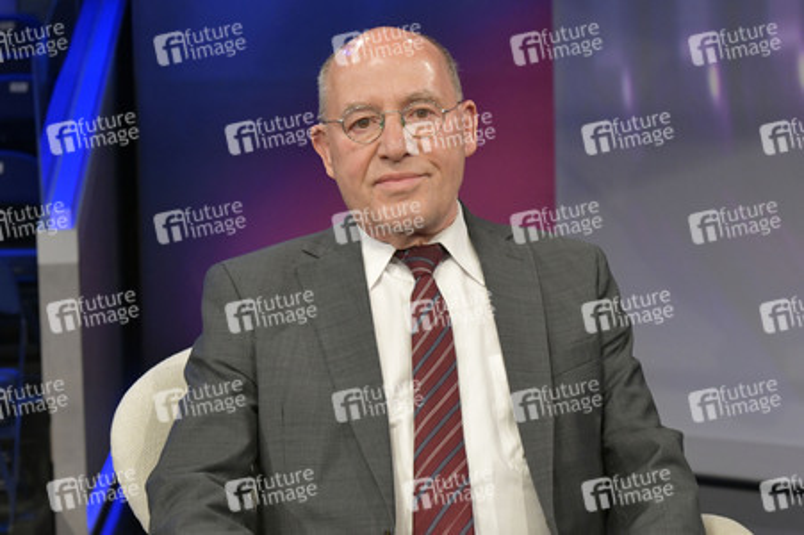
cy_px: 268
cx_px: 402
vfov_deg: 27.0
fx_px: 1116
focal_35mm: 50
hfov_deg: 39.6
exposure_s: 1/200
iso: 2500
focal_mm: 50
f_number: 5.6
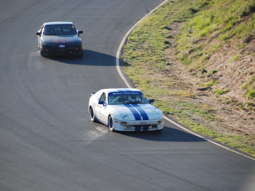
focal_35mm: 325
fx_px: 2394
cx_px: 121
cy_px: 96
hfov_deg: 6.1
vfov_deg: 4.6
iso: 100
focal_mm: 200
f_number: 5.6
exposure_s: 1/200
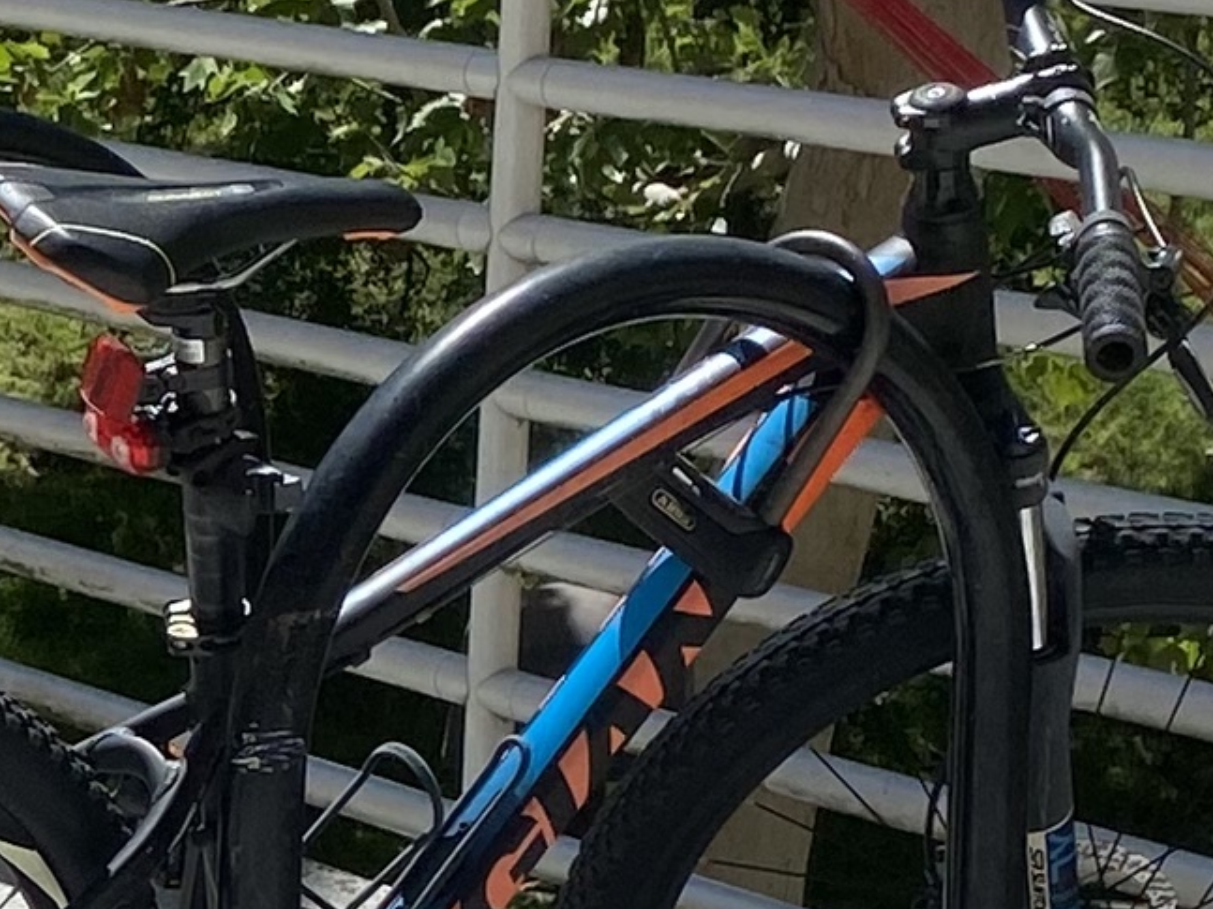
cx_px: -427
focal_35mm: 162
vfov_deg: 9.1
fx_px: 5676
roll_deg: -0.1
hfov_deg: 11.8
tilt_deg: -15.6
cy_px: 900
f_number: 1.8
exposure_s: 1/5236
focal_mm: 4.25
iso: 32
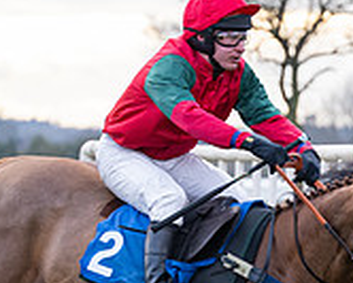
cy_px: 233
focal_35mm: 419
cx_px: 418
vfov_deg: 3.7
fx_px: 4380
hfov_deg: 4.6
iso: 800
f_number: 2.8
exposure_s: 1/1250
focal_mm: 86
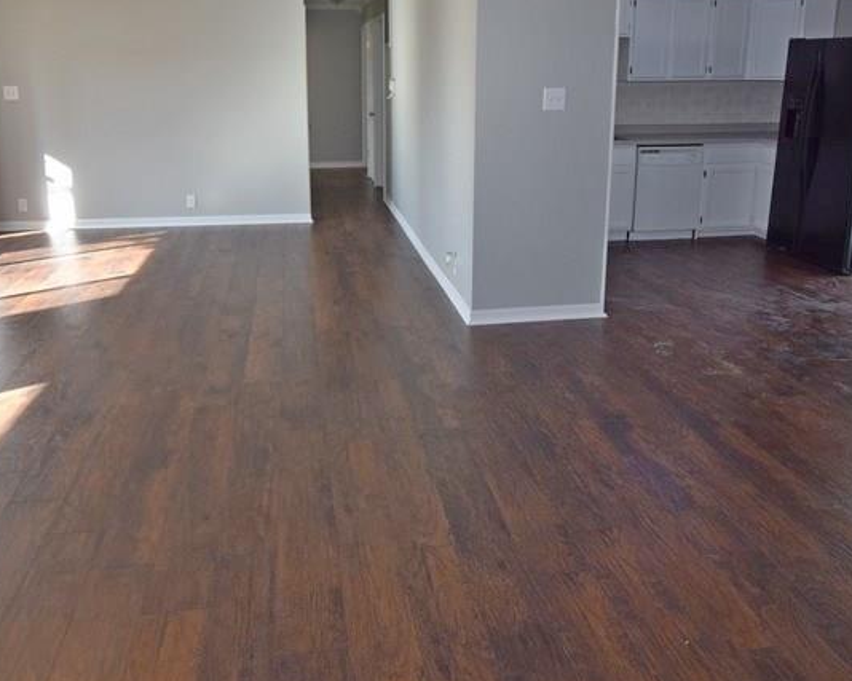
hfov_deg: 63.9
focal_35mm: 27
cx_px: 385
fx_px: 681
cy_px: 223
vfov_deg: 52.1
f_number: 5
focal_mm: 10
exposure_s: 1/100
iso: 400
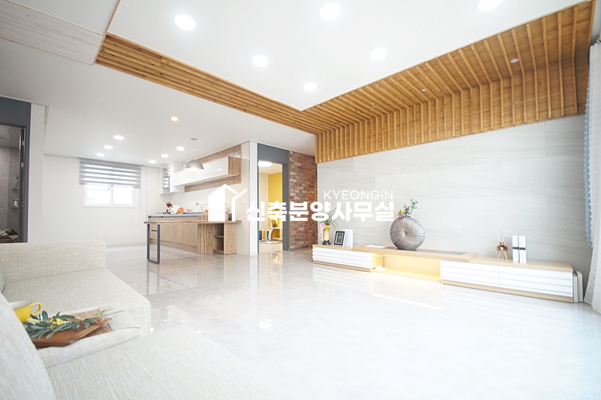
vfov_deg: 77.2
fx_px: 250
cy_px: 200
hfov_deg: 100.4
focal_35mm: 15
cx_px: 300
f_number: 4
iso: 800
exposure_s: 1/60
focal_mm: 10
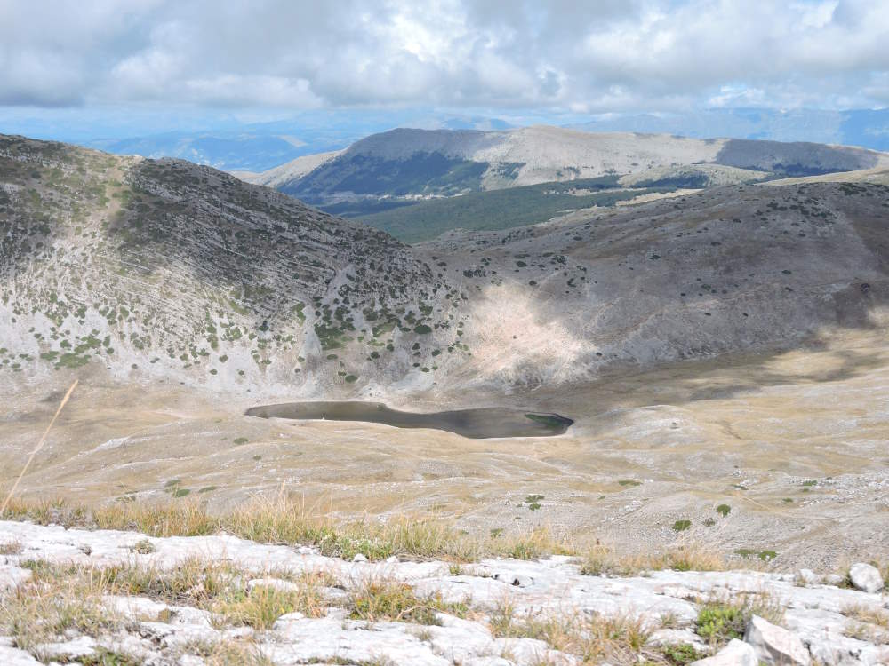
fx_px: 1284
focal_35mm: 50
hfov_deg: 38.2
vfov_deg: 29.1
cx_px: 444
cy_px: 333
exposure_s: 1/1000
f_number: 4
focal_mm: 9
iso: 100
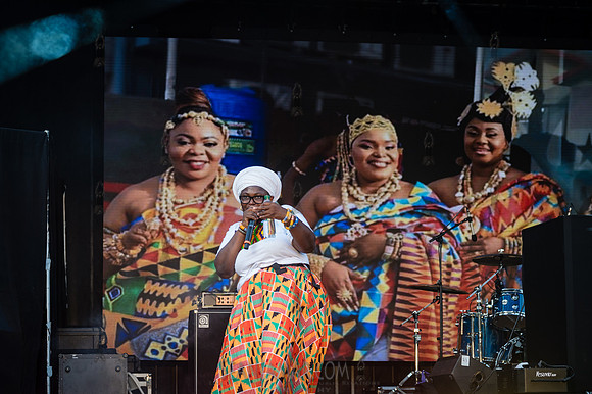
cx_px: 253
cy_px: 197
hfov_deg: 18.4
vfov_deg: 12.3
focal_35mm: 111
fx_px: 1828
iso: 500
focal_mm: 93
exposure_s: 1/800
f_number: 3.5
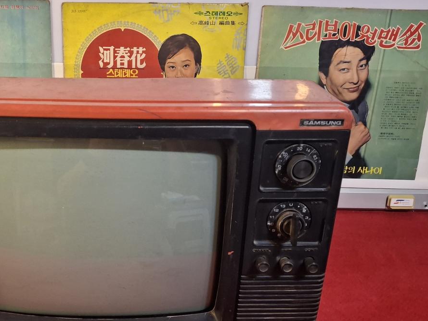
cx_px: 123
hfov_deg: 49.9
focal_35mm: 36
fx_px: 445
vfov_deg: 39.6
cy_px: 182
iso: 320
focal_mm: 4.69
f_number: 1.8
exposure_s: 1/60
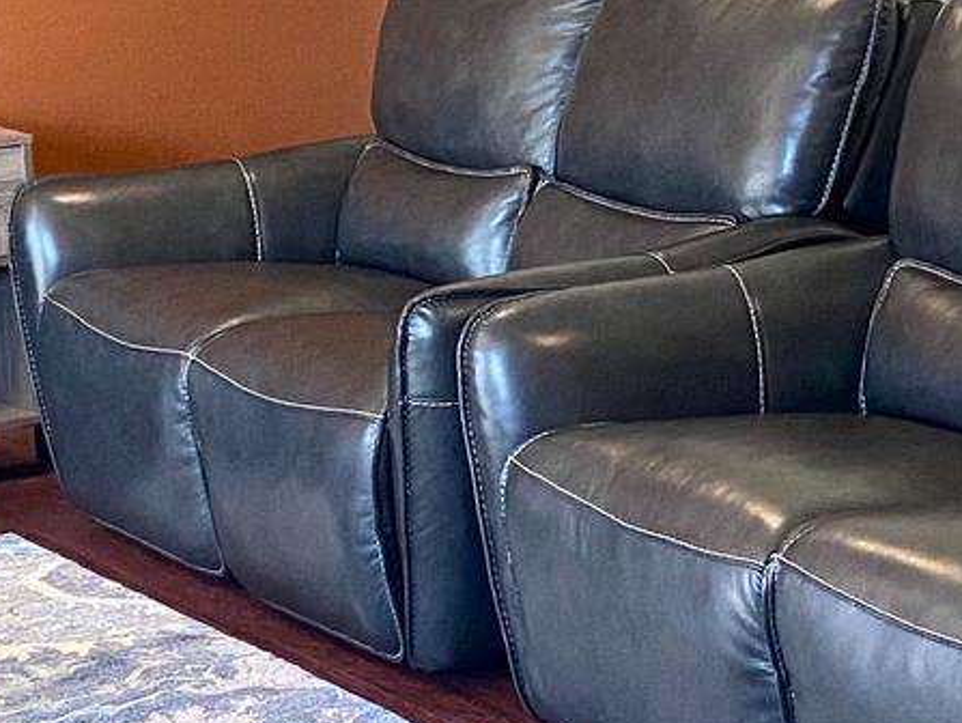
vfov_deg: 12.5
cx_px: 661
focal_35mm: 119
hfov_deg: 16.5
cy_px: 306
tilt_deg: -11.8
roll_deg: +0.9
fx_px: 3310
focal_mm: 4.25
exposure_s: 1/60
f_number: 1.8
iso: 125
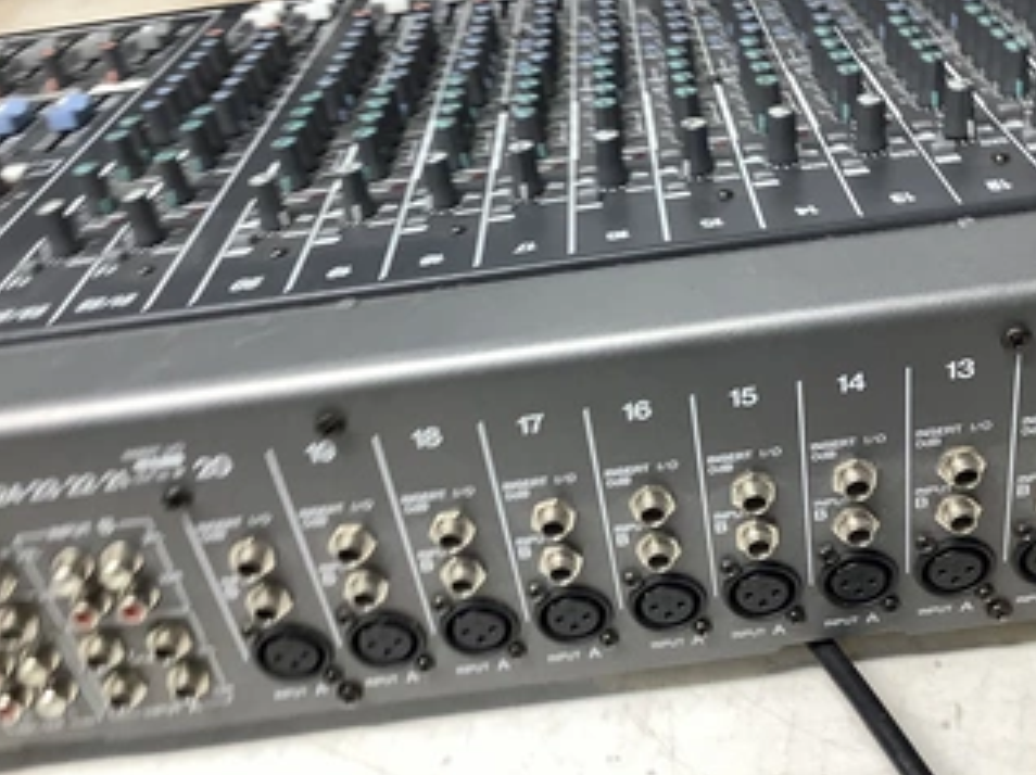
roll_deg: +14.4
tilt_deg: -43.4
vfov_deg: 36.6
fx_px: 1166
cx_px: 612
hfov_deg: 47.7
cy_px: 303
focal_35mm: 39
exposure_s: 1/60
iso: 80
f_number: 2.4
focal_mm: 3.3
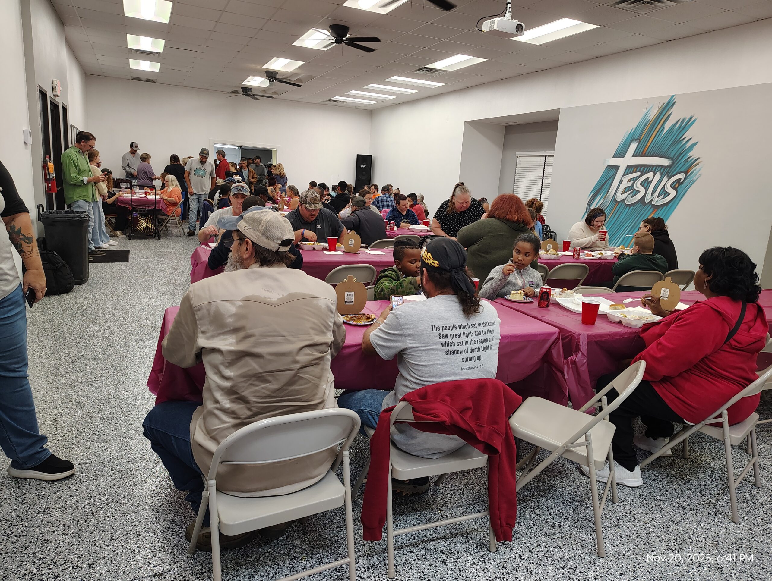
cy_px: 290
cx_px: 386
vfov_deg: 56.9
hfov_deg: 71.5
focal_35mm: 24
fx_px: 536
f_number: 1.8
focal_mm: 5.56
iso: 847
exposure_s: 1/120
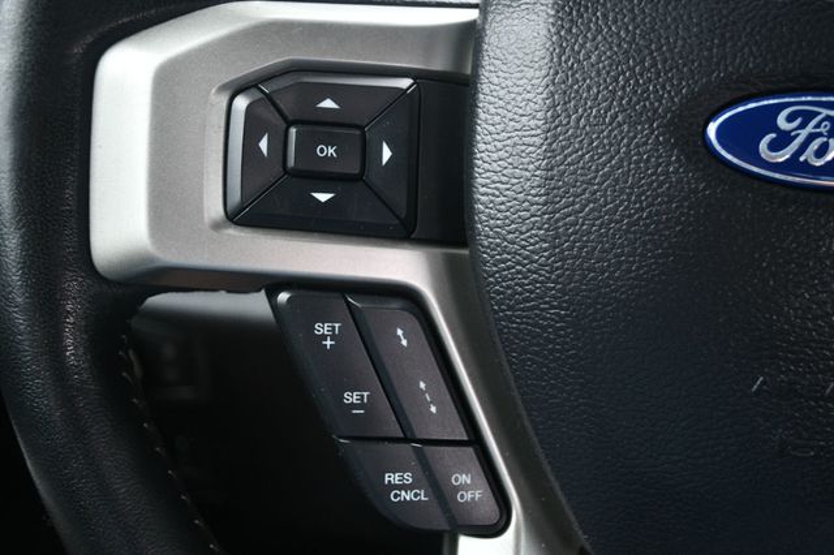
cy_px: 278
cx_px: 417
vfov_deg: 31.9
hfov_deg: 46.4
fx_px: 972
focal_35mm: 42
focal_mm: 28
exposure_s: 1/250
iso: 500
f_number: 4.5
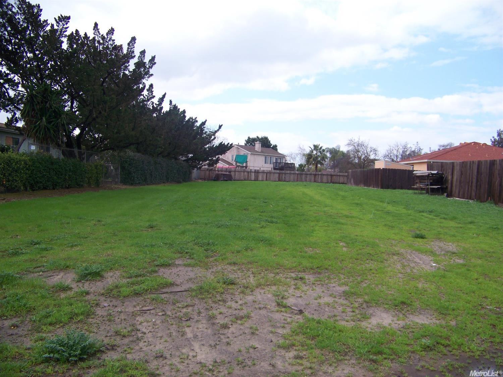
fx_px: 523
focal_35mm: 36
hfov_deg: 51.4
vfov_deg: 39.6
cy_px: 188
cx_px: 252
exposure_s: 1/500
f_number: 2.8
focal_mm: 5.85
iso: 64
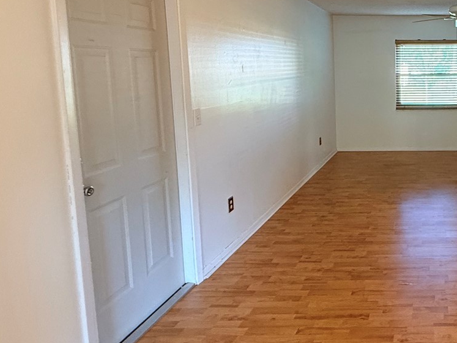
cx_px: 433
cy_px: 104
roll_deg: +1.2
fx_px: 396
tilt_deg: -4.7
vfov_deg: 45.8
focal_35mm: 30
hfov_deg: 51.1
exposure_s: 1/60
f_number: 2.2
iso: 500
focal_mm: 2.22
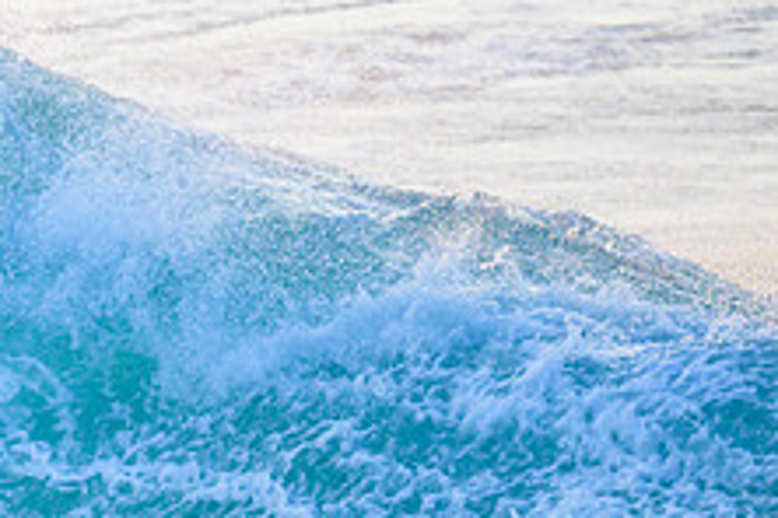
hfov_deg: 0.9
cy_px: 713
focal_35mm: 2394
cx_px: -261
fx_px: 51733
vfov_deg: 0.6
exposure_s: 1/400
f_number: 6.3
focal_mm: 800
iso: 1000
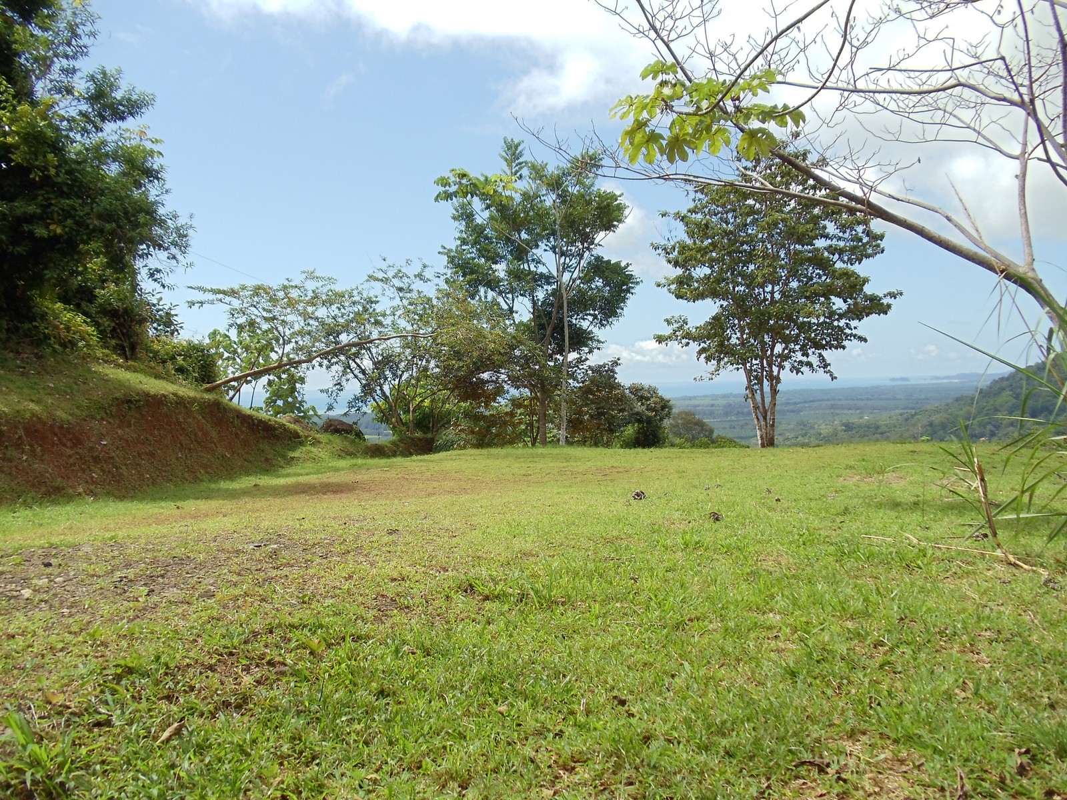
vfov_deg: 32.9
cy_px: 400
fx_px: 1356
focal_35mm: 44
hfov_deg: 42.9
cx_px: 534
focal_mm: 6
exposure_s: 1/160
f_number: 7.1
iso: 80
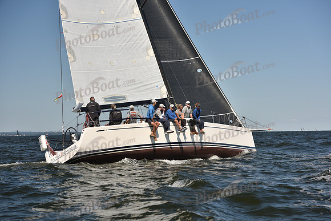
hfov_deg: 26.0
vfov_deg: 17.5
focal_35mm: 78
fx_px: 717
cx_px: 166
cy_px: 110
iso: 250
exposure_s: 1/1000
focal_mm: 78
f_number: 5.6
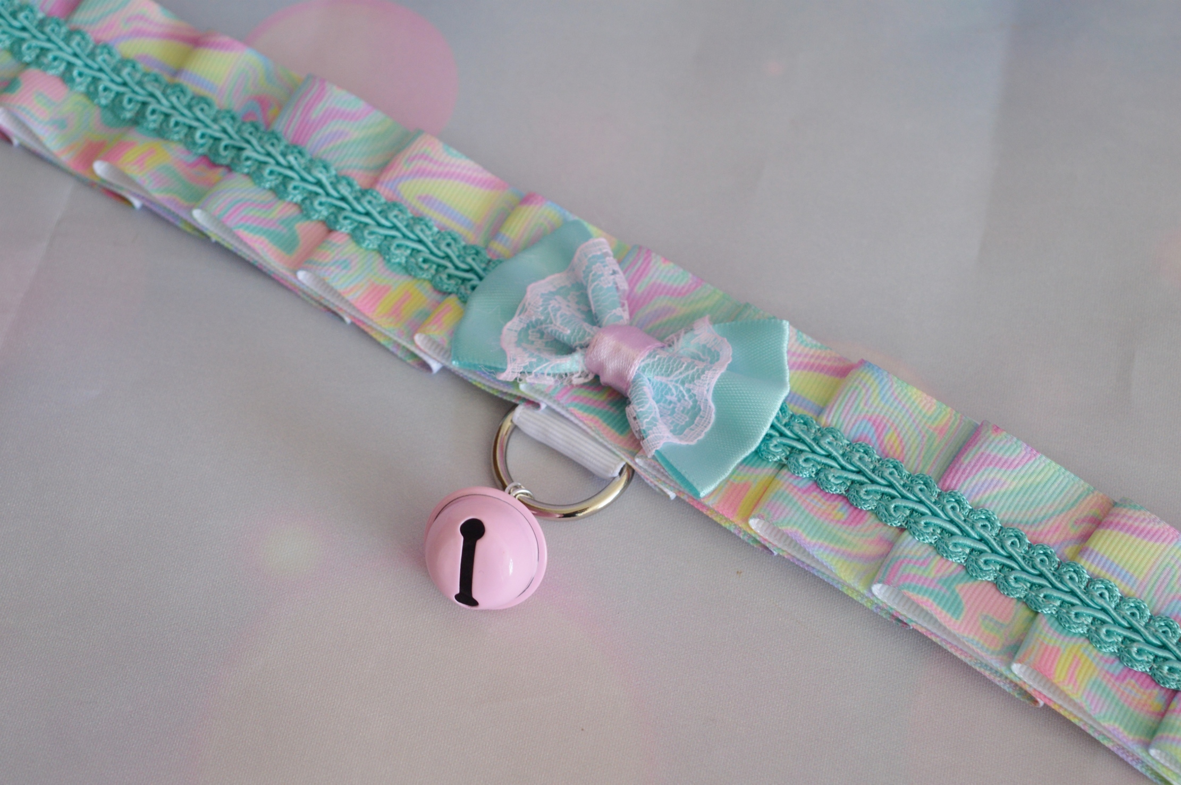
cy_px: 392
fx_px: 2458
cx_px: 590
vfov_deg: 18.1
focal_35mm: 75
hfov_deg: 27.0
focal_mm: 50
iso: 560
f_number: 5.6
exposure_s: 1/60
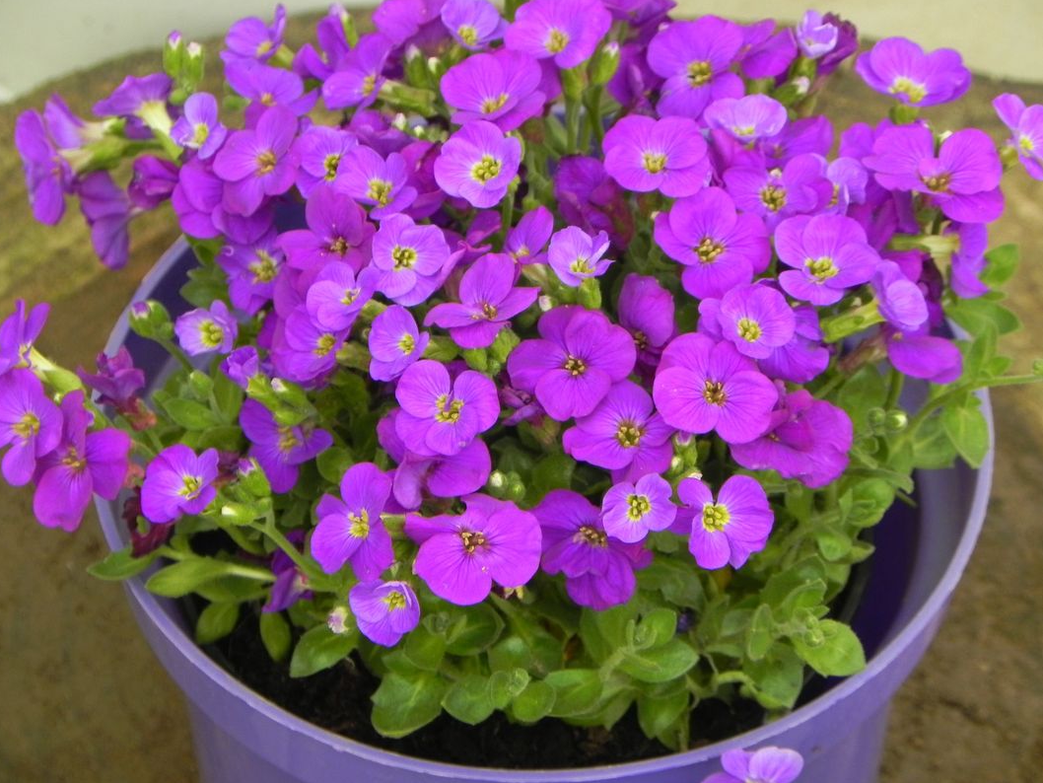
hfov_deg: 8.0
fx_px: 7504
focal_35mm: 249
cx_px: 519
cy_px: 391
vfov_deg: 6.0
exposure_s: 1/400
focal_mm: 44
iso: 160
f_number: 5
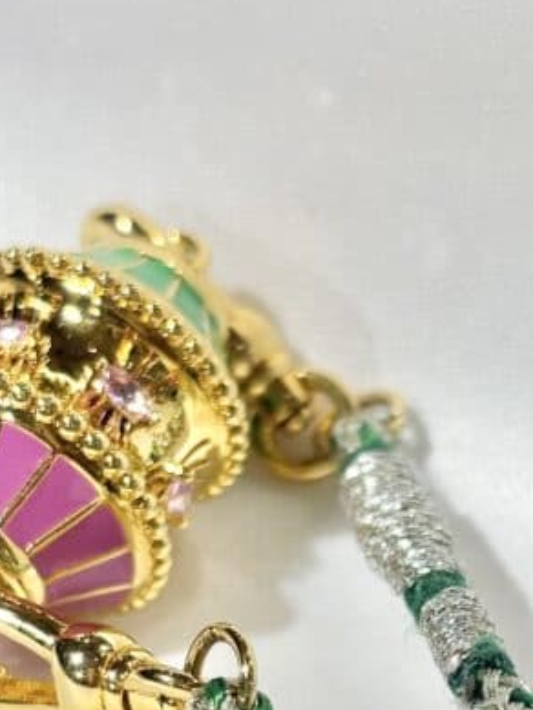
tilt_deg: -47.1
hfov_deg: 10.8
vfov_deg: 14.1
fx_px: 2811
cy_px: 734
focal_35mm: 137
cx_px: 358
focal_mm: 5.96
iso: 32
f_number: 1.6
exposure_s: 1/264
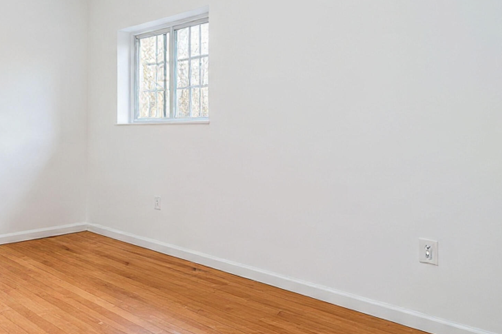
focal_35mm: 33
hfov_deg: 54.4
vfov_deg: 39.8
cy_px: 131
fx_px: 460
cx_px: 121
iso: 50
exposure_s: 1/30
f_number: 4
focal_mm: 16
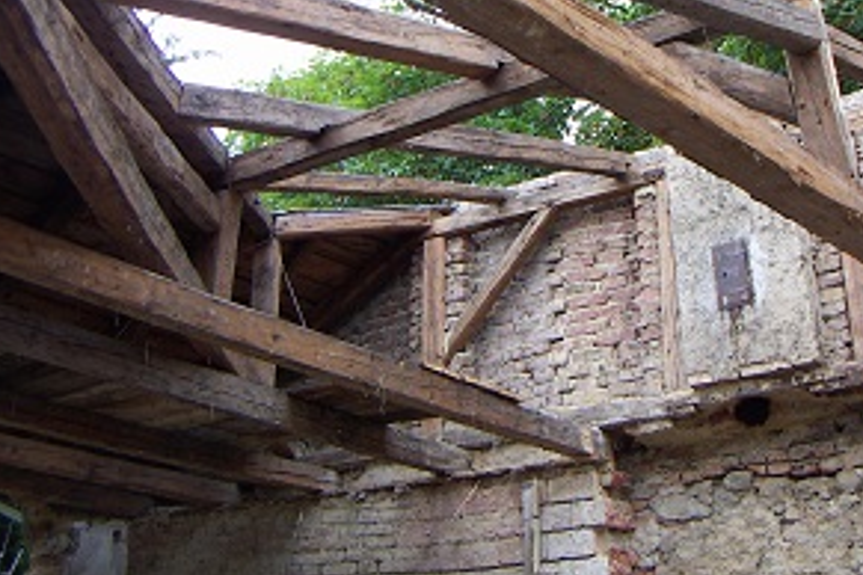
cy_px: 213
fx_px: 1079
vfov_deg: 29.7
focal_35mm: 45
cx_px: 472
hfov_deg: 43.6
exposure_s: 1/100
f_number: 2.8
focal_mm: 4.7
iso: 50
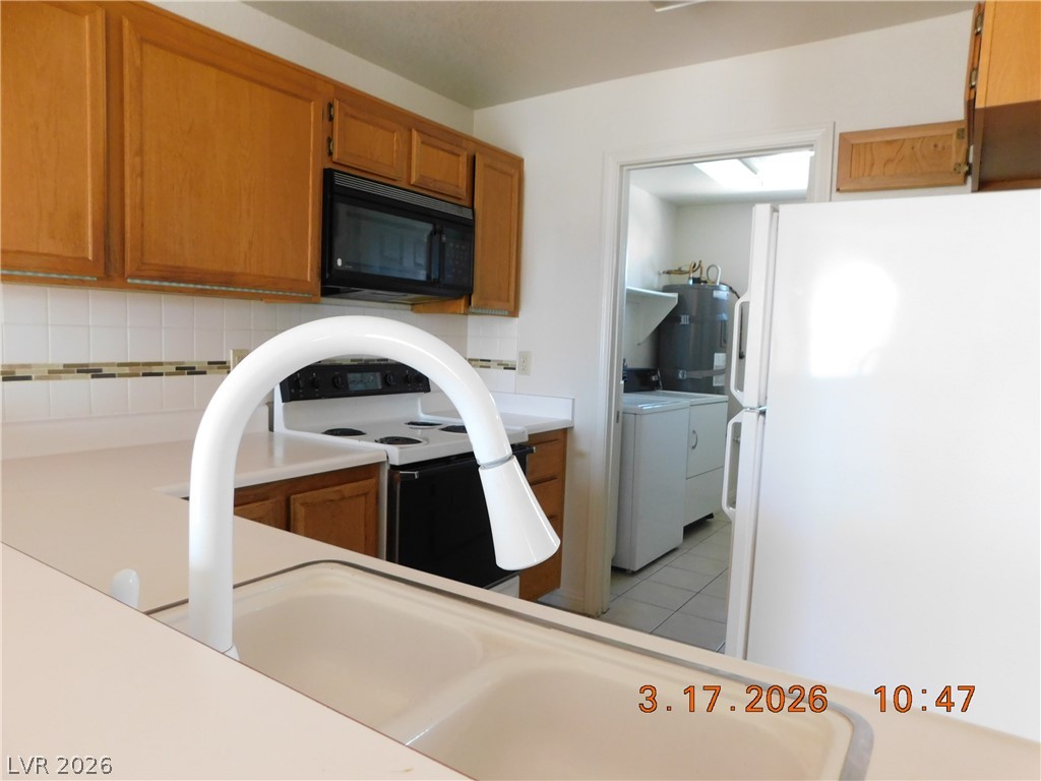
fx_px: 692
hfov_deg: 73.9
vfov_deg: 58.9
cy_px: 390
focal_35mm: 23
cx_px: 520
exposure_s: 1/30
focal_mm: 4
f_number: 3
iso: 280
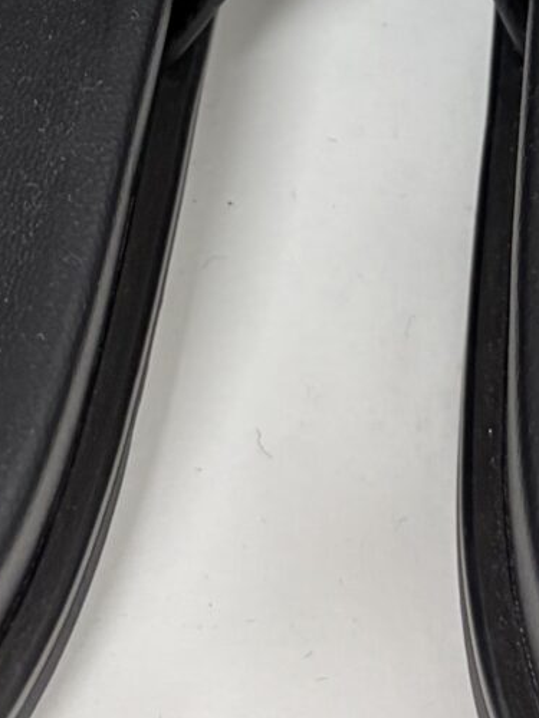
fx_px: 2761
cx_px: 484
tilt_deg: -48.8
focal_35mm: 133
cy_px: -682
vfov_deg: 13.0
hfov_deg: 11.1
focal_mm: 5.96
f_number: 1.6
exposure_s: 1/50
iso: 80
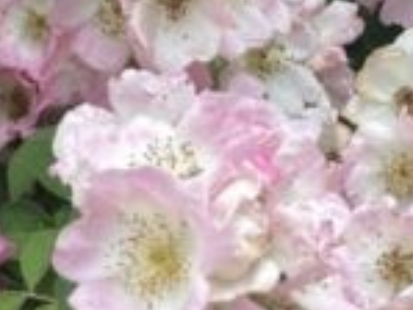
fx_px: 1719
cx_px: 125
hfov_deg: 13.7
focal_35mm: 144
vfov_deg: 10.3
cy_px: 58
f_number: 1.8
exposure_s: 1/122
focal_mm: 3.99
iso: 32
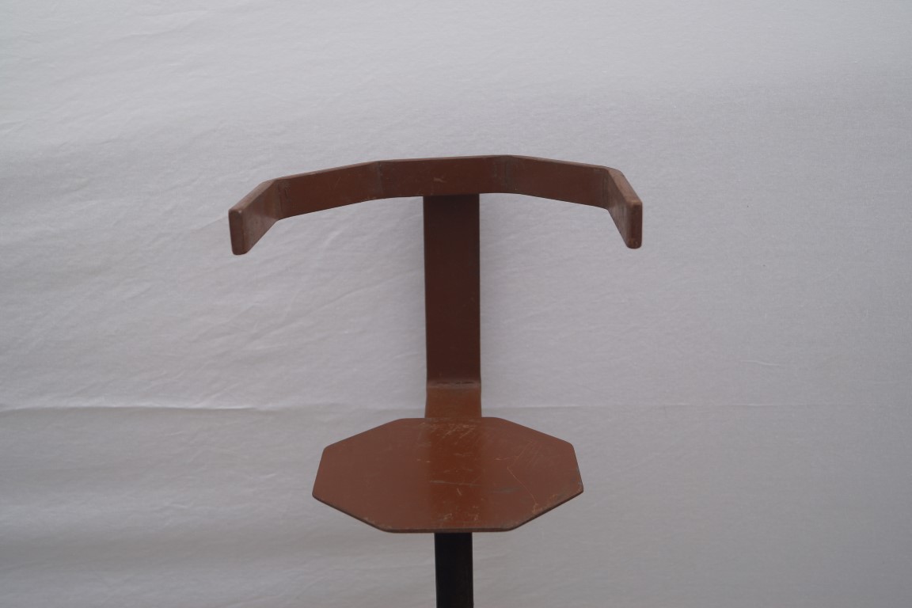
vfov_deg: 31.9
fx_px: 1064
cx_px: 456
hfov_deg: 46.4
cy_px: 304
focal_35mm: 42
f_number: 4.5
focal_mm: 28
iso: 100
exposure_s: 1/250
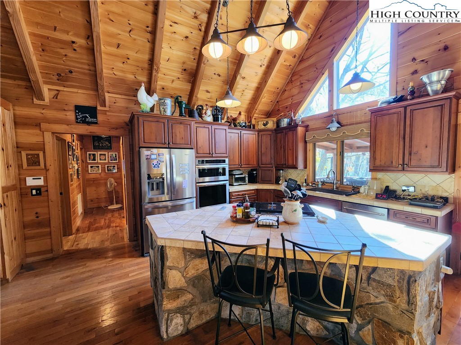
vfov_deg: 89.9
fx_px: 173
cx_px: 230
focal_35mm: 13
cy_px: 172
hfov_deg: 106.2
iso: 250
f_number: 2.2
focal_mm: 2.2
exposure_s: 1/60
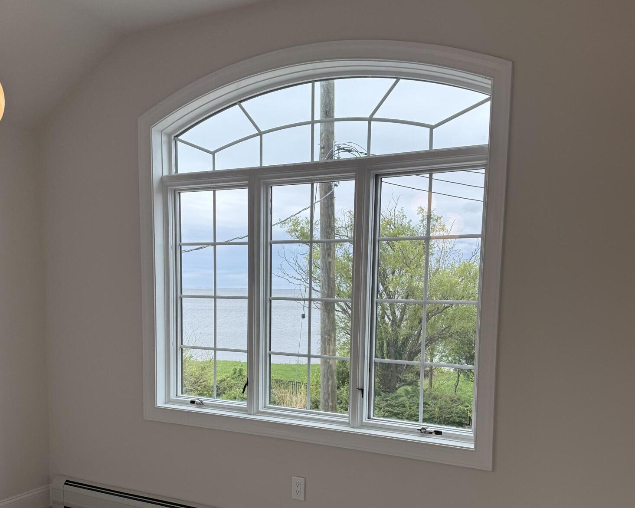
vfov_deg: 45.0
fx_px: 601
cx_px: 311
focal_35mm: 32
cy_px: 348
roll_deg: -1.0
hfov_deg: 55.7
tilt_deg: -5.7
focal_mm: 6.76
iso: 100
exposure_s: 1/735
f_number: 1.78
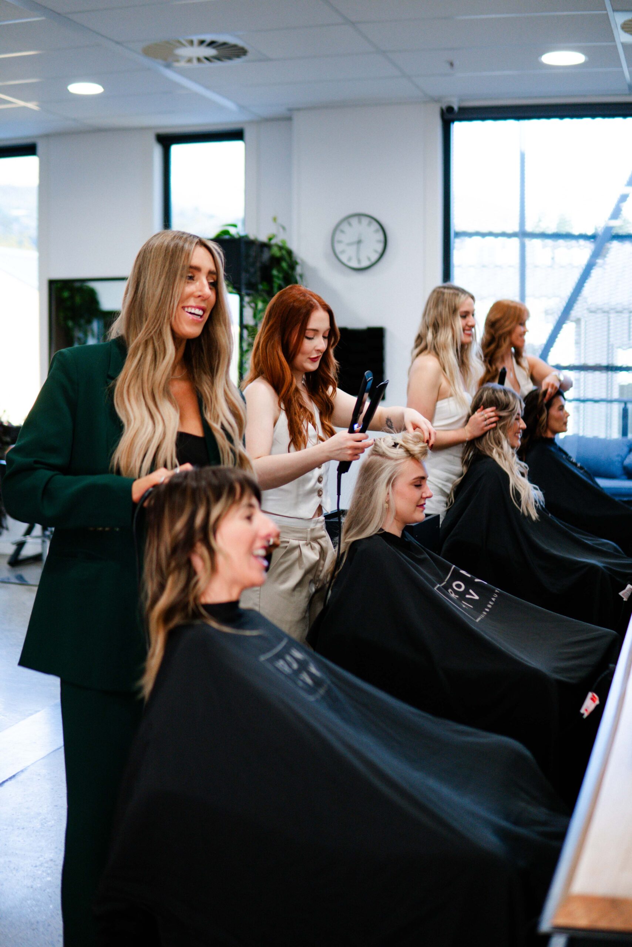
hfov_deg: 29.9
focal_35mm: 45
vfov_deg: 43.6
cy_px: 474
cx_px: 316
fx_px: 1184
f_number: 1.4
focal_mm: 30
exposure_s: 1/800
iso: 400
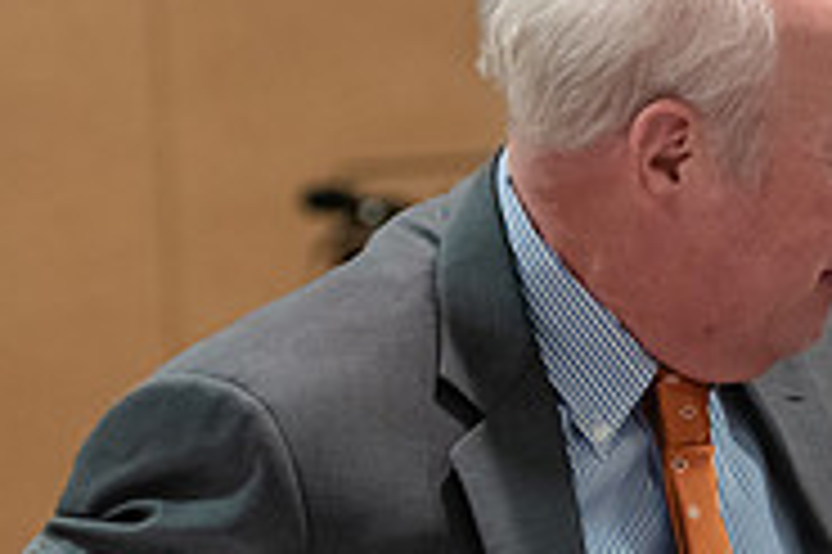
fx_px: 5080
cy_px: 489
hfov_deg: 9.2
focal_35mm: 220
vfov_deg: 6.2
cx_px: 998
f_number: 3.2
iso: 3200
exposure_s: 1/200
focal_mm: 70
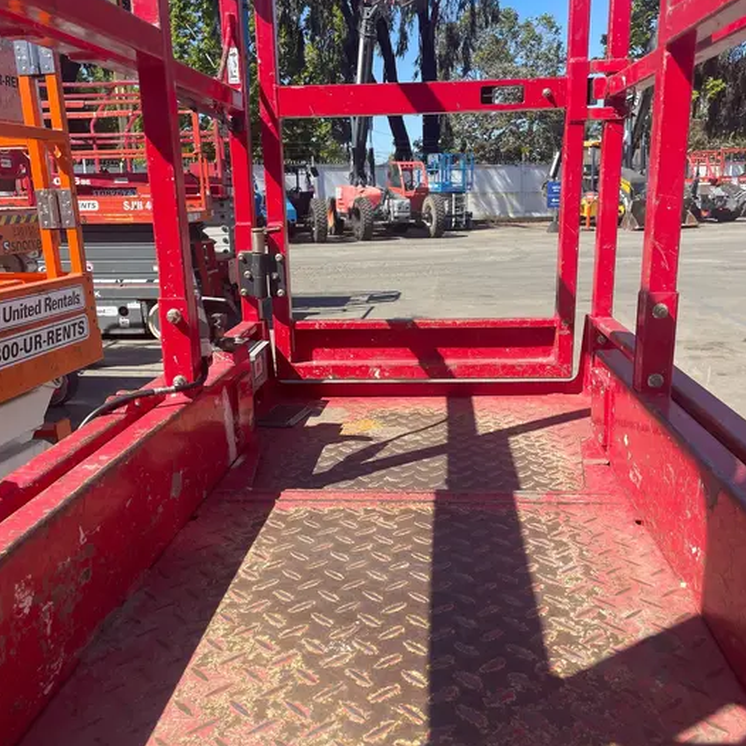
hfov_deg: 51.1
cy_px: 418
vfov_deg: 51.0
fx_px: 780
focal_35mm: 32
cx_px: 382
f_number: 1.6
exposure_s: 1/2053
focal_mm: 4.2
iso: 32
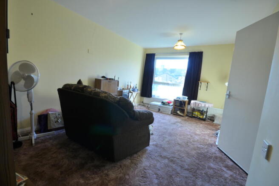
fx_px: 128
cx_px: 140
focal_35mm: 16
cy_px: 93
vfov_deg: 71.9
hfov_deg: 95.0
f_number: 14
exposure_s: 1/4
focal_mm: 11
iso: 200
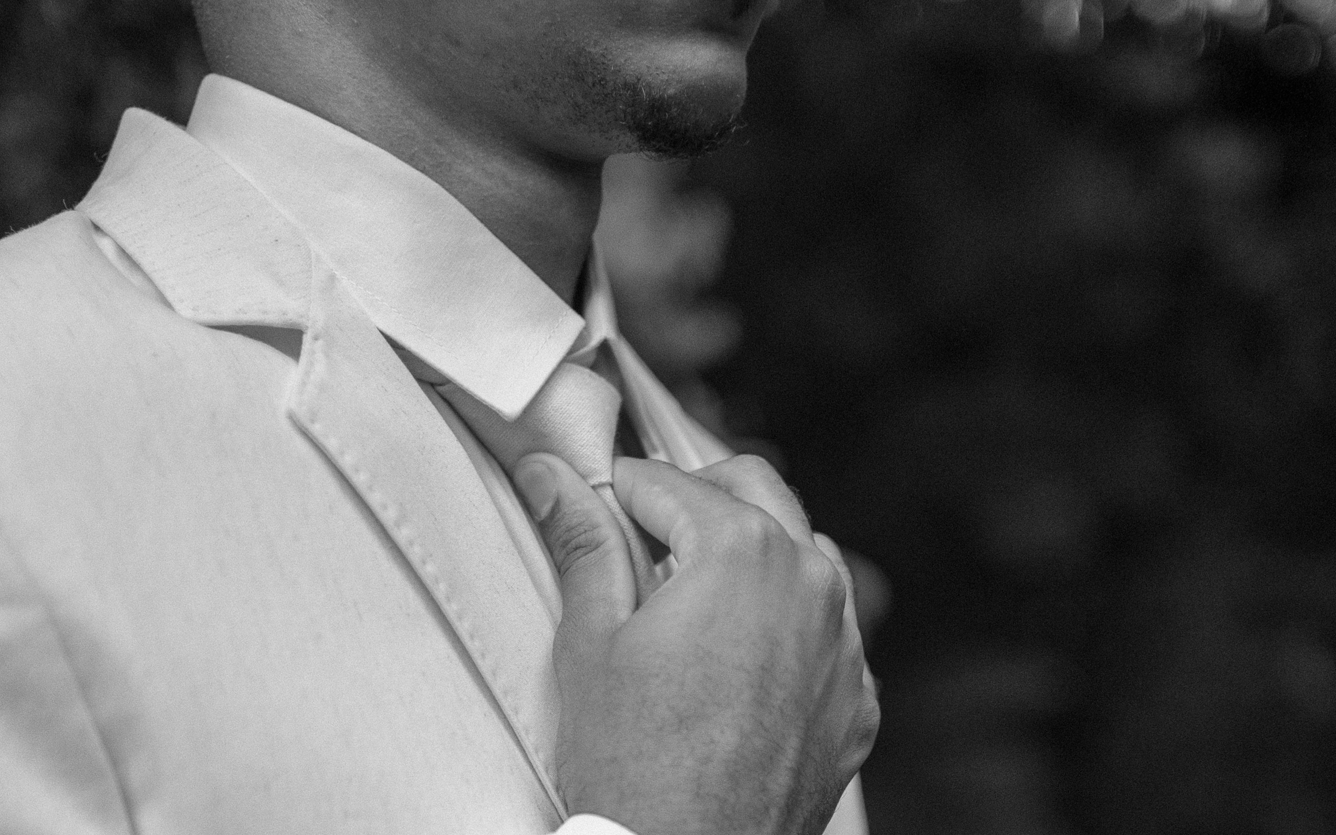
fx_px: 2913
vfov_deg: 15.8
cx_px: 670
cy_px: 969
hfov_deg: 25.8
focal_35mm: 80
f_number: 1.4
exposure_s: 1/2000
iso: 640
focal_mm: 35
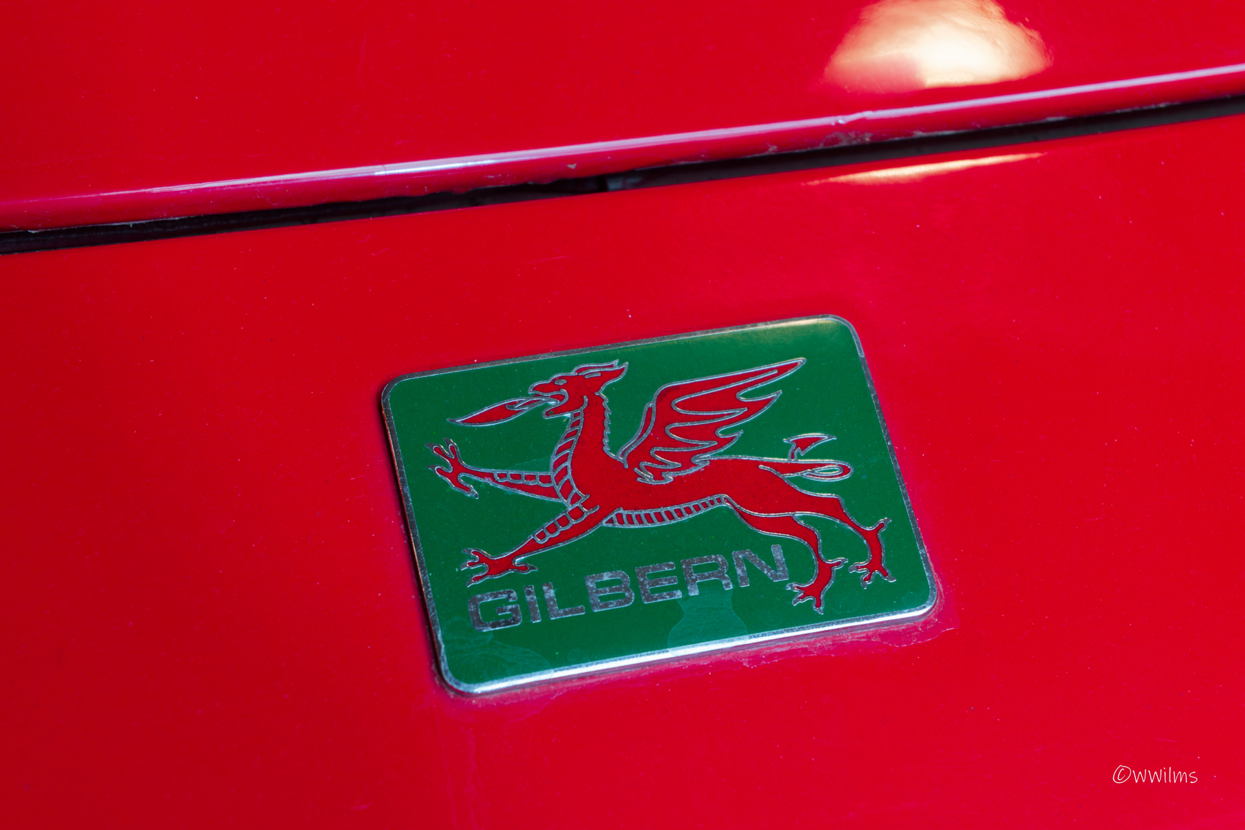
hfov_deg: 27.0
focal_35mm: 75
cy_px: 415
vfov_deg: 18.2
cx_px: 622
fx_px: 2594
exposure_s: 1/80
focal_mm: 50
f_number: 6.3
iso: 720
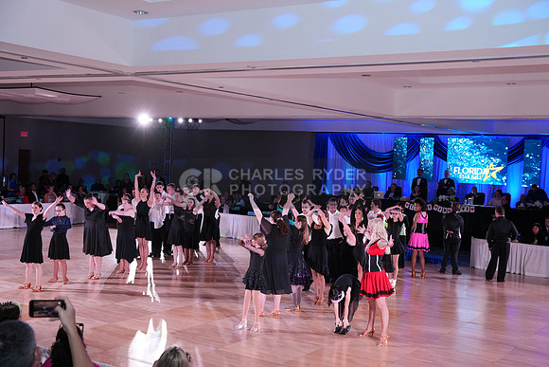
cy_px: 184
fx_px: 692
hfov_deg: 43.2
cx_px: 274
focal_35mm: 45
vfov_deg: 29.6
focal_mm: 45.4
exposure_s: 1/200
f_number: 4.5
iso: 2000
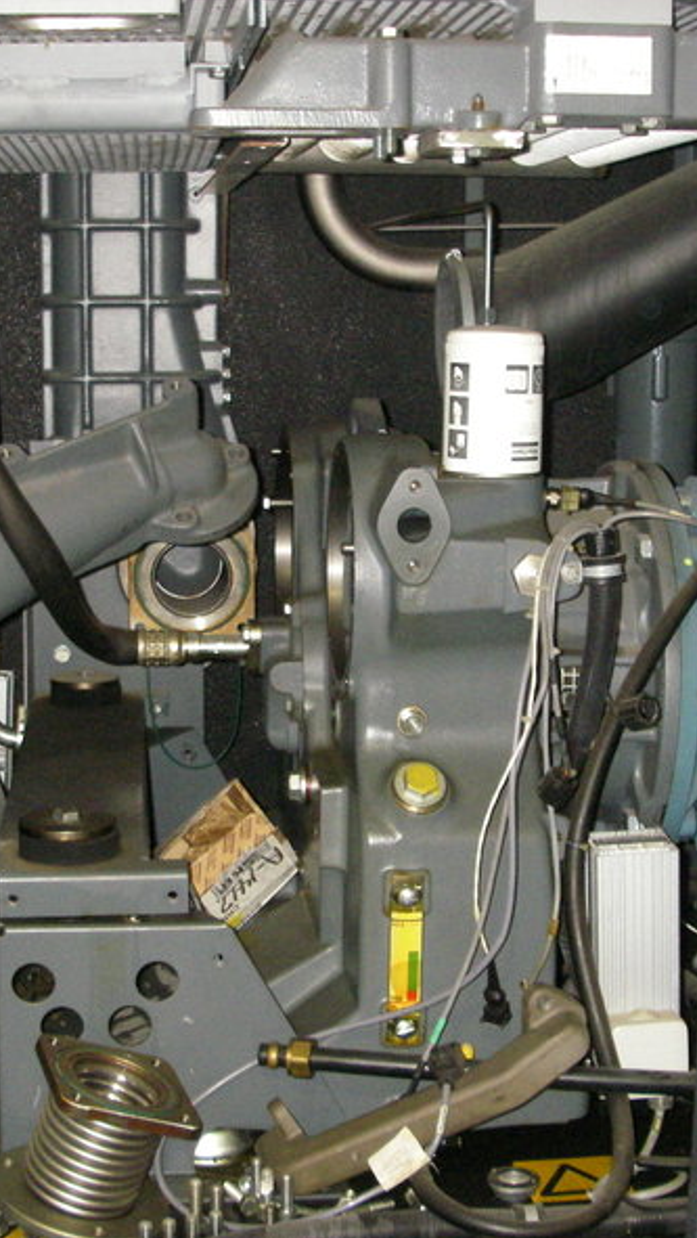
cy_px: 624
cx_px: 262
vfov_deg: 37.2
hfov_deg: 21.4
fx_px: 1838
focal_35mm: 56
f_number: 3.3
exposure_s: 1/40
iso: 400
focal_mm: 6.3
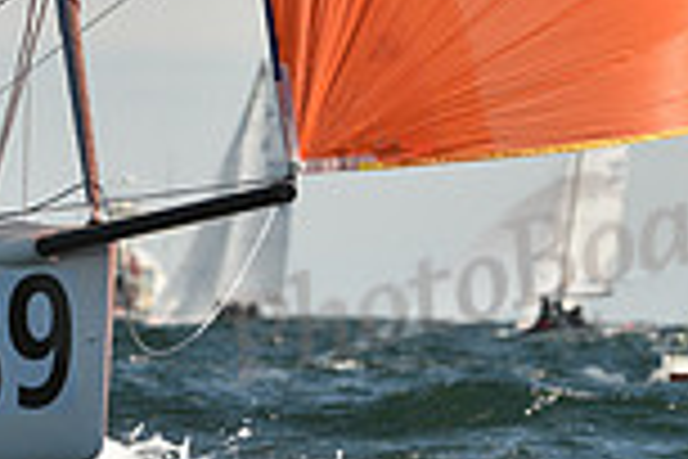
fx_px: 18785
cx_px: -4
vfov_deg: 1.4
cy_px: 97
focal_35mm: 983
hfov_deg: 2.1
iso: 250
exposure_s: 1/1250
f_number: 6.3
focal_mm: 260
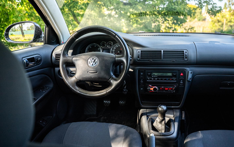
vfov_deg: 44.6
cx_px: 126
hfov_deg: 66.4
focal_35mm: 28
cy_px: 74
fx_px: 179
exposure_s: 1/200
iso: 1600
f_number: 2.8
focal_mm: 24
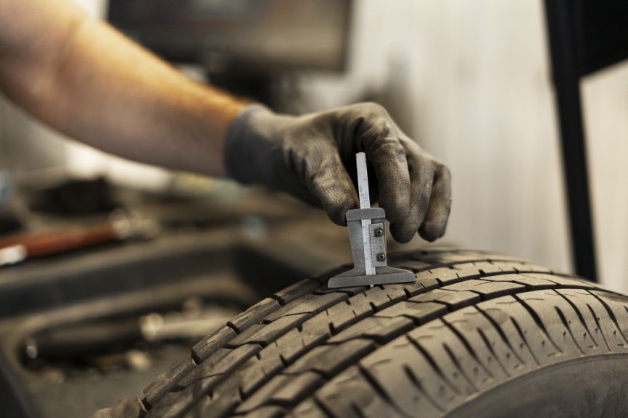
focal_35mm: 50
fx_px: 872
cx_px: 314
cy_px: 209
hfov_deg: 39.6
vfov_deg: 27.0
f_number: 1.8
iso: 500
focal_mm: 50
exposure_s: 1/400
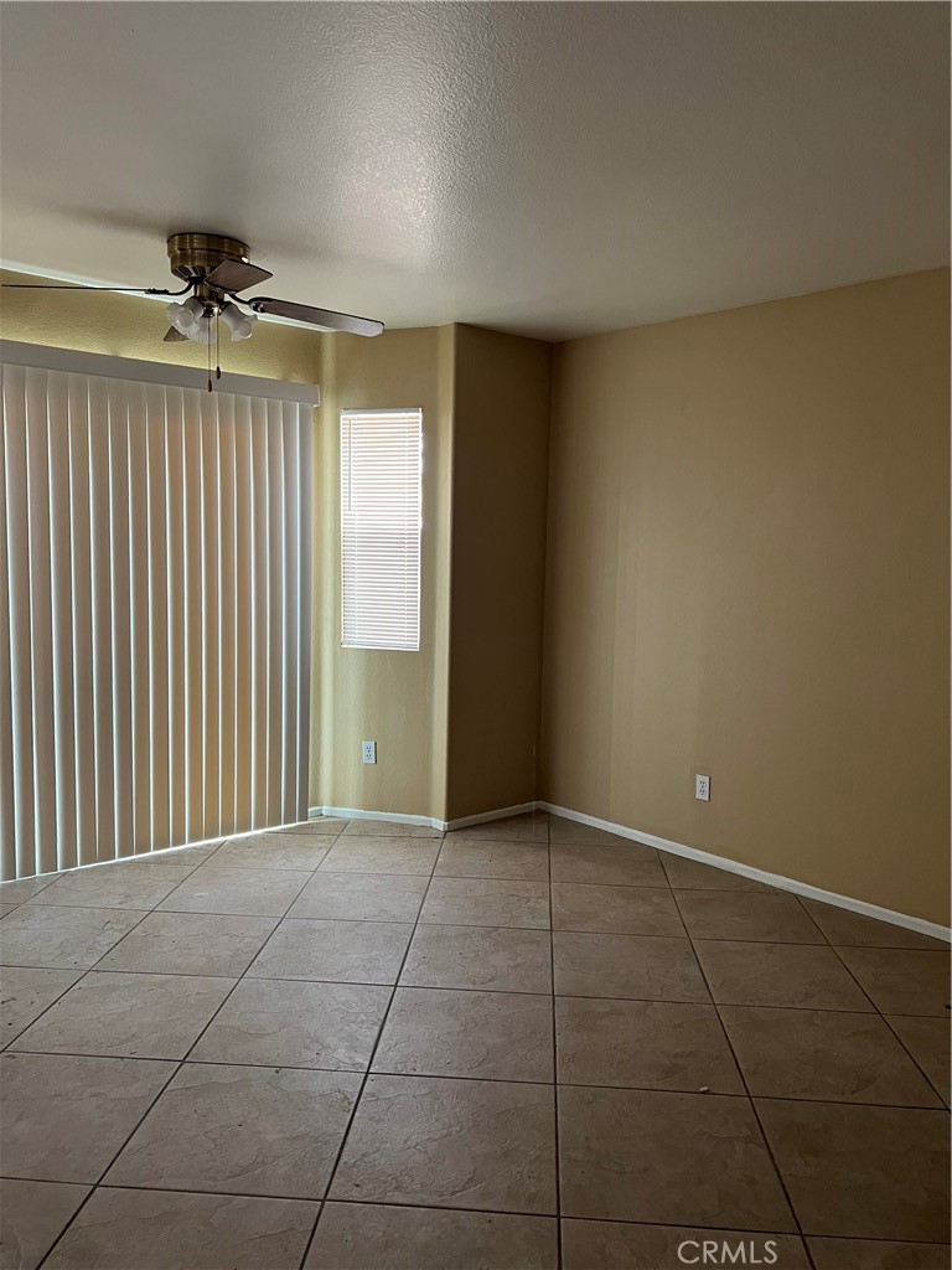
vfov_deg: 67.3
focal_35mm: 26
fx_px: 953
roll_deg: -1.1
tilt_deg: -6.1
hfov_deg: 53.1
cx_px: 476
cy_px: 635
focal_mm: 5.7
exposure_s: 1/60
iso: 200
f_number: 1.5
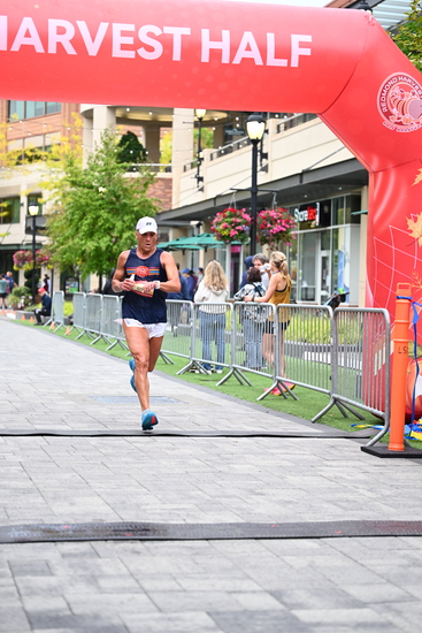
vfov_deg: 28.8
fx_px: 1230
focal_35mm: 70
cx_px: 211
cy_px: 316
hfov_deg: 19.5
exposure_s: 1/1600
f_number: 2.8
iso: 1250
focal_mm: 70
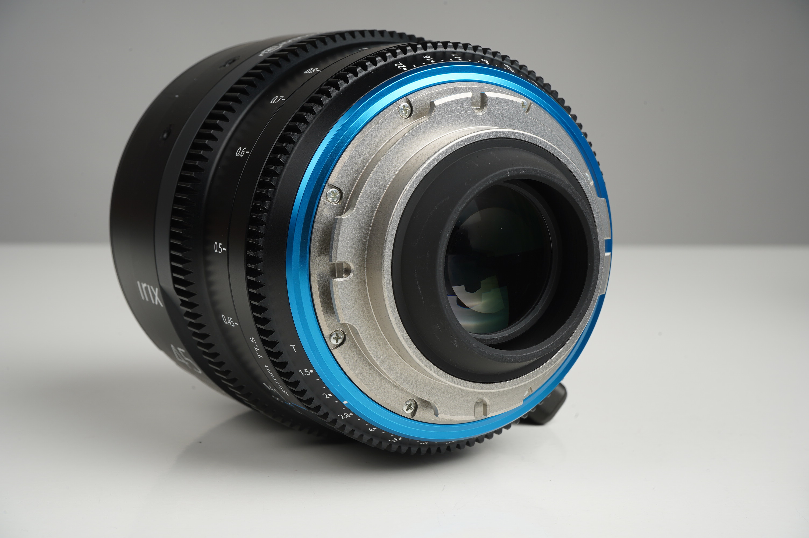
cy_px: 269
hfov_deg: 34.5
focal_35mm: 58
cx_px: 404
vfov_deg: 23.3
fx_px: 1302
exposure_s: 1/160
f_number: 18
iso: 160
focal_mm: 58
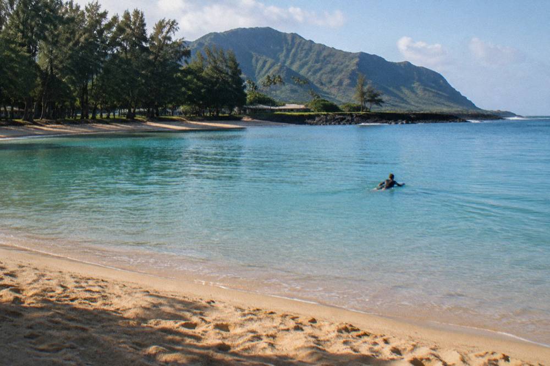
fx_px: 535
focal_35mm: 35
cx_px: 275
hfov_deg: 54.5
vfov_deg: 37.8
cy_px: 183
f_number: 10
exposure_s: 1/160
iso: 100
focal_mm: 35
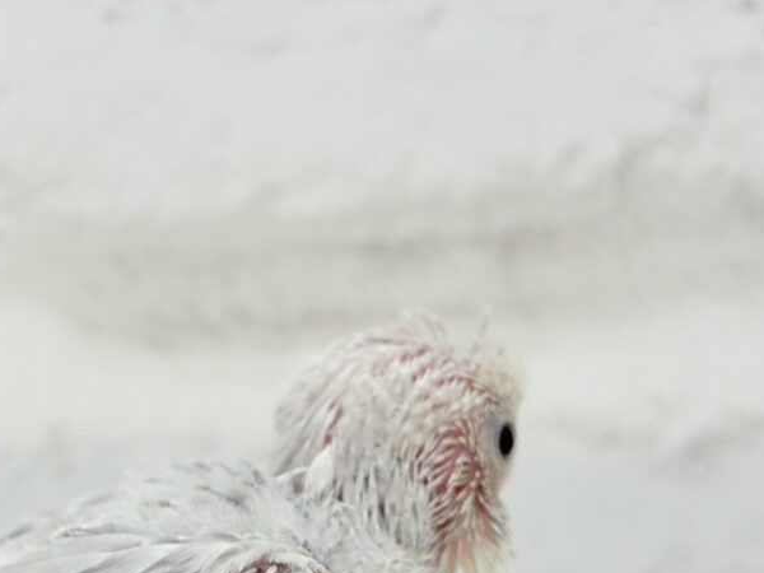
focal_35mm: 104
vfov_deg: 14.1
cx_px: 180
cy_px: 500
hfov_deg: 18.8
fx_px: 2295
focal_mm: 5.96
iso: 64
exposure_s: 1/100
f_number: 1.6
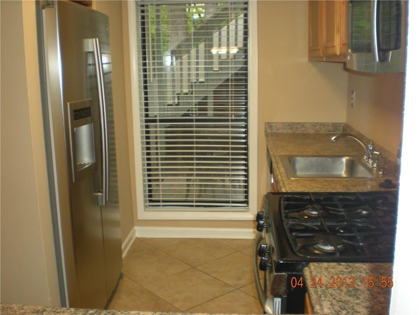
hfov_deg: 49.0
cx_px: 210
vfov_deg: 37.7
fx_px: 461
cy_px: 158
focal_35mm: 38
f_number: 3.1
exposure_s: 1/30
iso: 158
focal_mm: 6.3
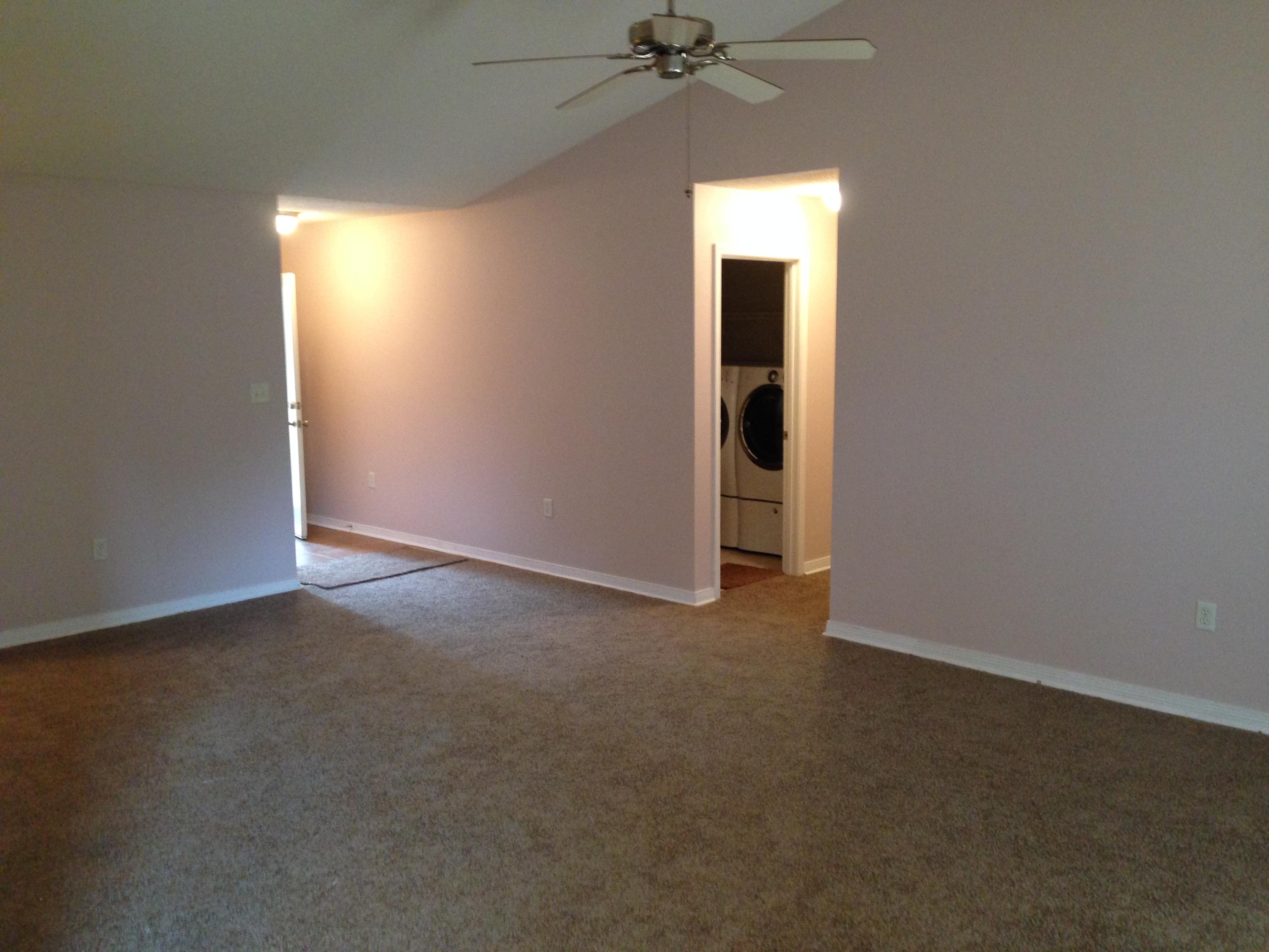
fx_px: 1210
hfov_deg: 55.4
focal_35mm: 33
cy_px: 476
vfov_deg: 42.9
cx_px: 634
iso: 250
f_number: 2.4
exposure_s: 1/20
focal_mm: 4.12
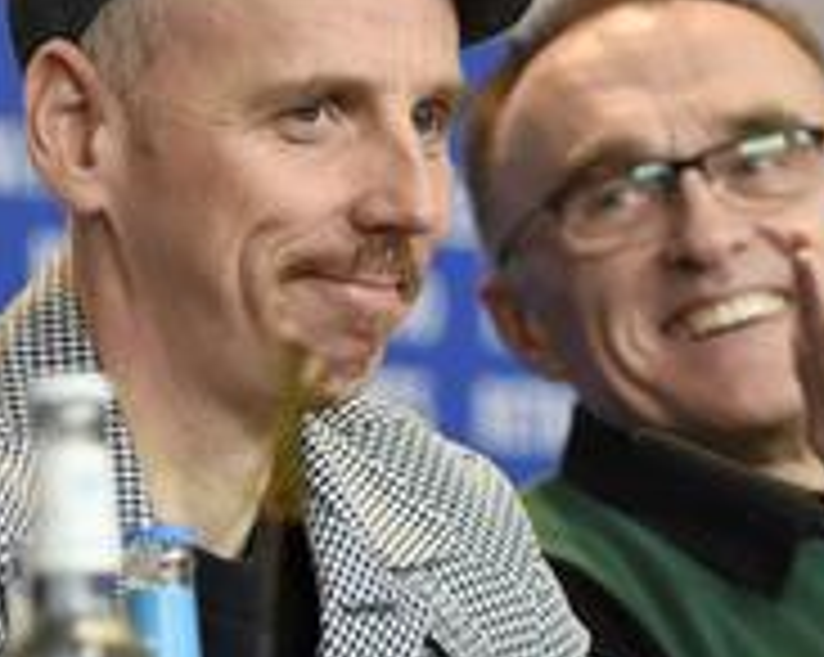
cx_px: 538
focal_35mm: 402
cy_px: 410
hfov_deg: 4.8
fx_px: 9793
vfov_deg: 3.8
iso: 800
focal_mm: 116
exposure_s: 1/250
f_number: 3.2
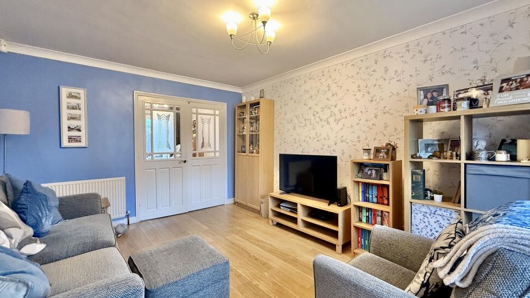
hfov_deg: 99.4
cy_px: 148
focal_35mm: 16
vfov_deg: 67.1
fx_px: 225
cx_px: 266
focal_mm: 2.22
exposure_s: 1/50
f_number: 2.2
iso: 640
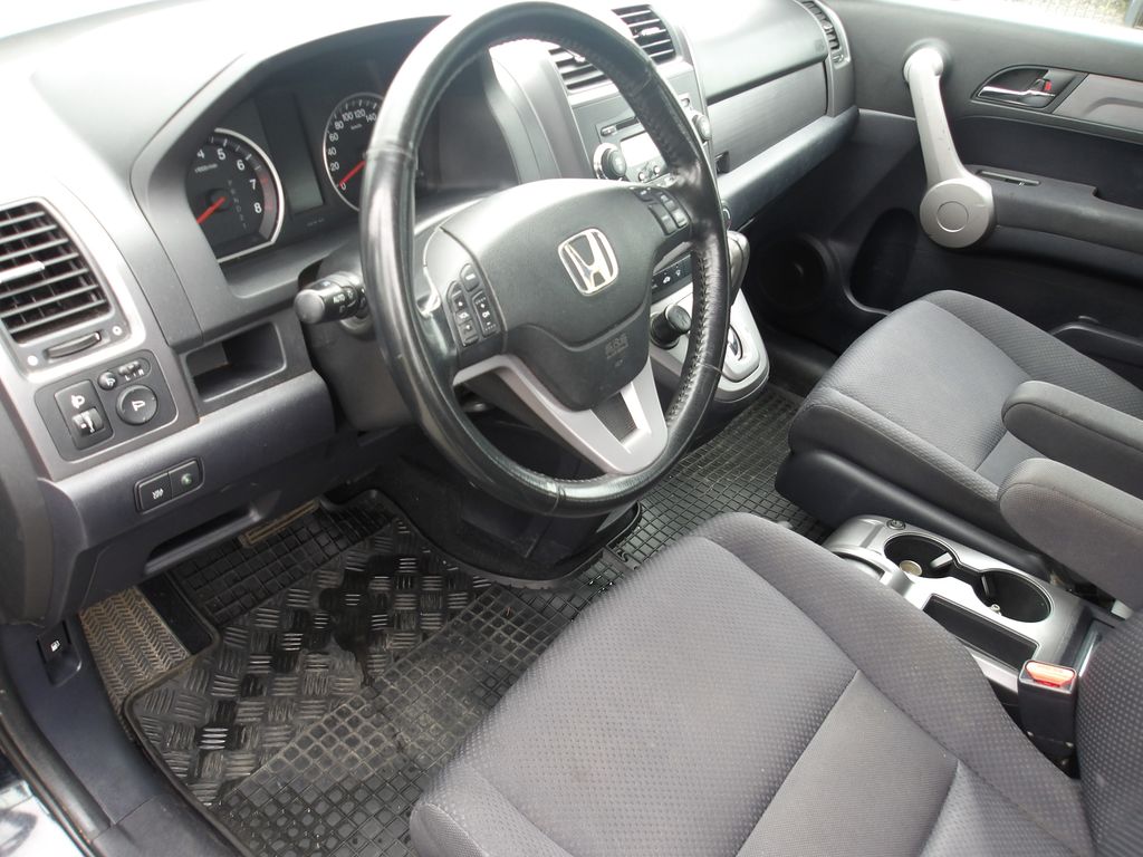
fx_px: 892
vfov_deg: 51.4
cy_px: 428
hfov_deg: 65.3
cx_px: 572
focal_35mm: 27
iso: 100
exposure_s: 1/32
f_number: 3
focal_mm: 4.9
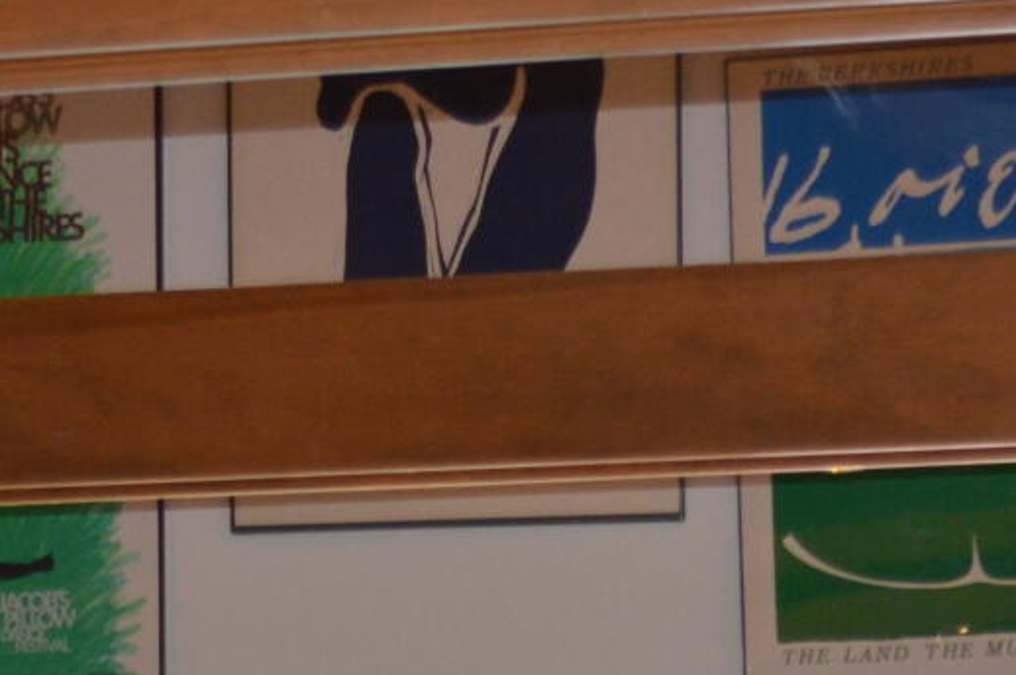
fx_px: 6370
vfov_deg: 5.8
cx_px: 463
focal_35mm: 226
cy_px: 1664
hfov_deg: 9.1
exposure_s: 1/125
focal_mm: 26
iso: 360
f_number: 4.2
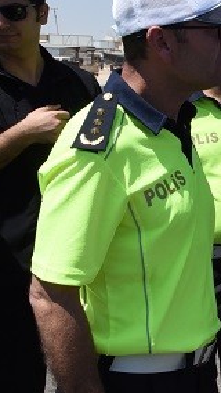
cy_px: 194
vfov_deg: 26.5
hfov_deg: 11.8
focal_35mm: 80
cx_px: 557
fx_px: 832
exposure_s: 1/800
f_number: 14
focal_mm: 24
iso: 1000
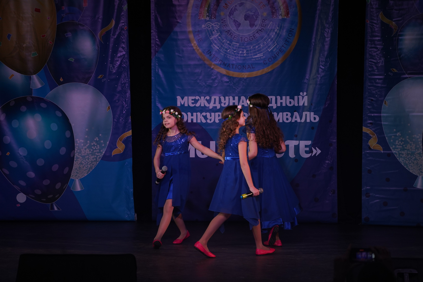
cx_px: 212
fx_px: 1469
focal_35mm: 125
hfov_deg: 16.4
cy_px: 141
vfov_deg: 11.0
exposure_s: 1/250
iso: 1600
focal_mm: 125
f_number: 5.6
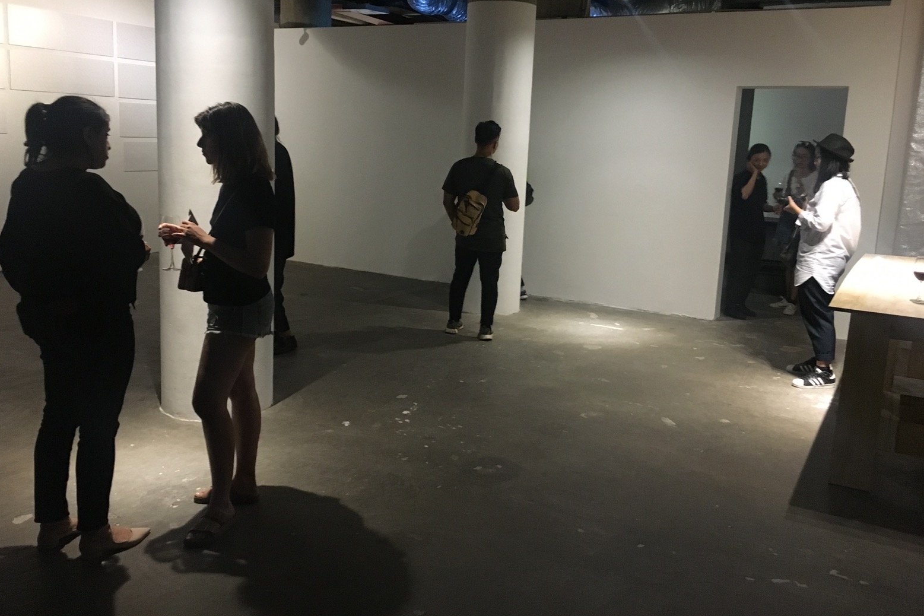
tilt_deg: -9.7
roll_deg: -1.0
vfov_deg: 42.2
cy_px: 268
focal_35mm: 31
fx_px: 796
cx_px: 452
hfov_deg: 60.3
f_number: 2.2
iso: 250
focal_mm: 4.15
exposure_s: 1/17
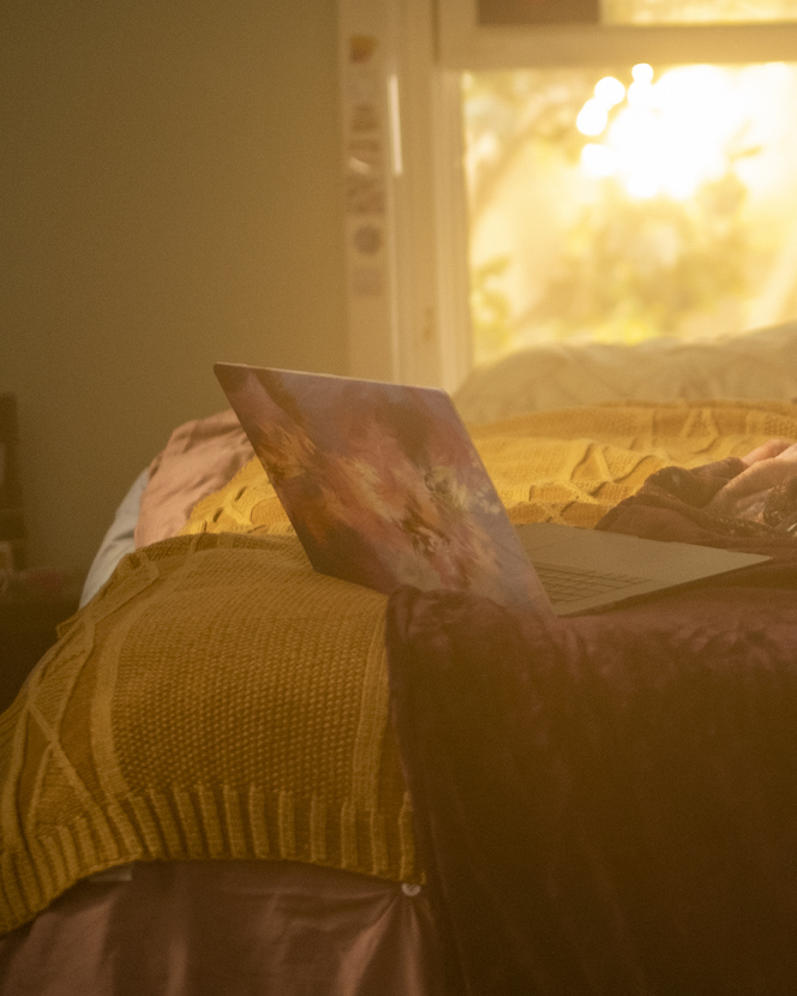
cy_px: 383
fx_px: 5602
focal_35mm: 190
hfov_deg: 8.1
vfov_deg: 10.2
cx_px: 845
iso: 800
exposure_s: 1/125
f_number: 1.4
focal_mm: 56
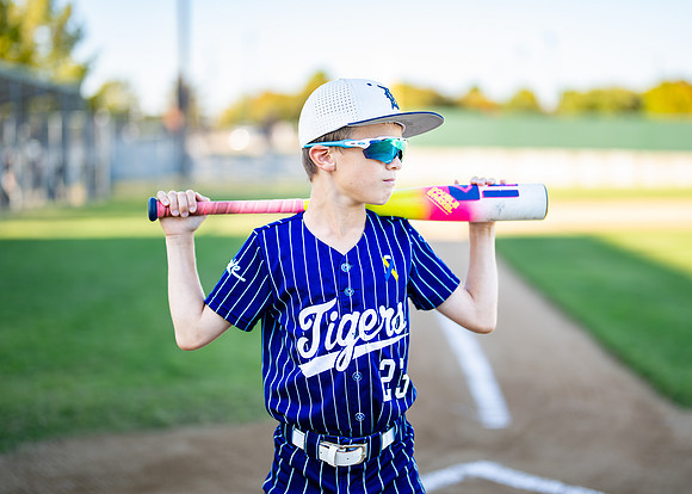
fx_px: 1124
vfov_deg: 24.8
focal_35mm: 57
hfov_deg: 34.2
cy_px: 235
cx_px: 370
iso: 100
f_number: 1.2
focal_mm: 50
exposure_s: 1/1250
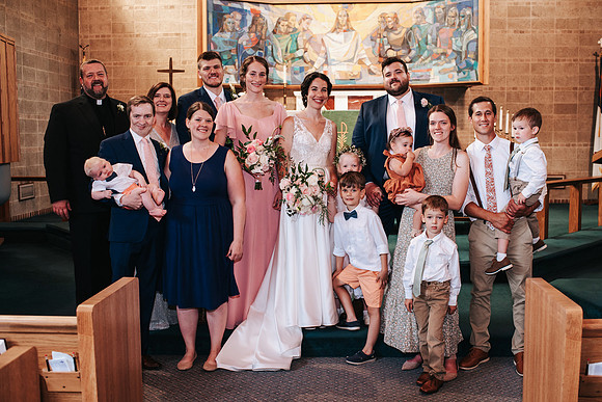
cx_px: 323
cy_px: 188
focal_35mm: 38
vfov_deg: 34.6
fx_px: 644
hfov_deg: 50.1
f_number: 3.2
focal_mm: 35
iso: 1000
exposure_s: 1/125
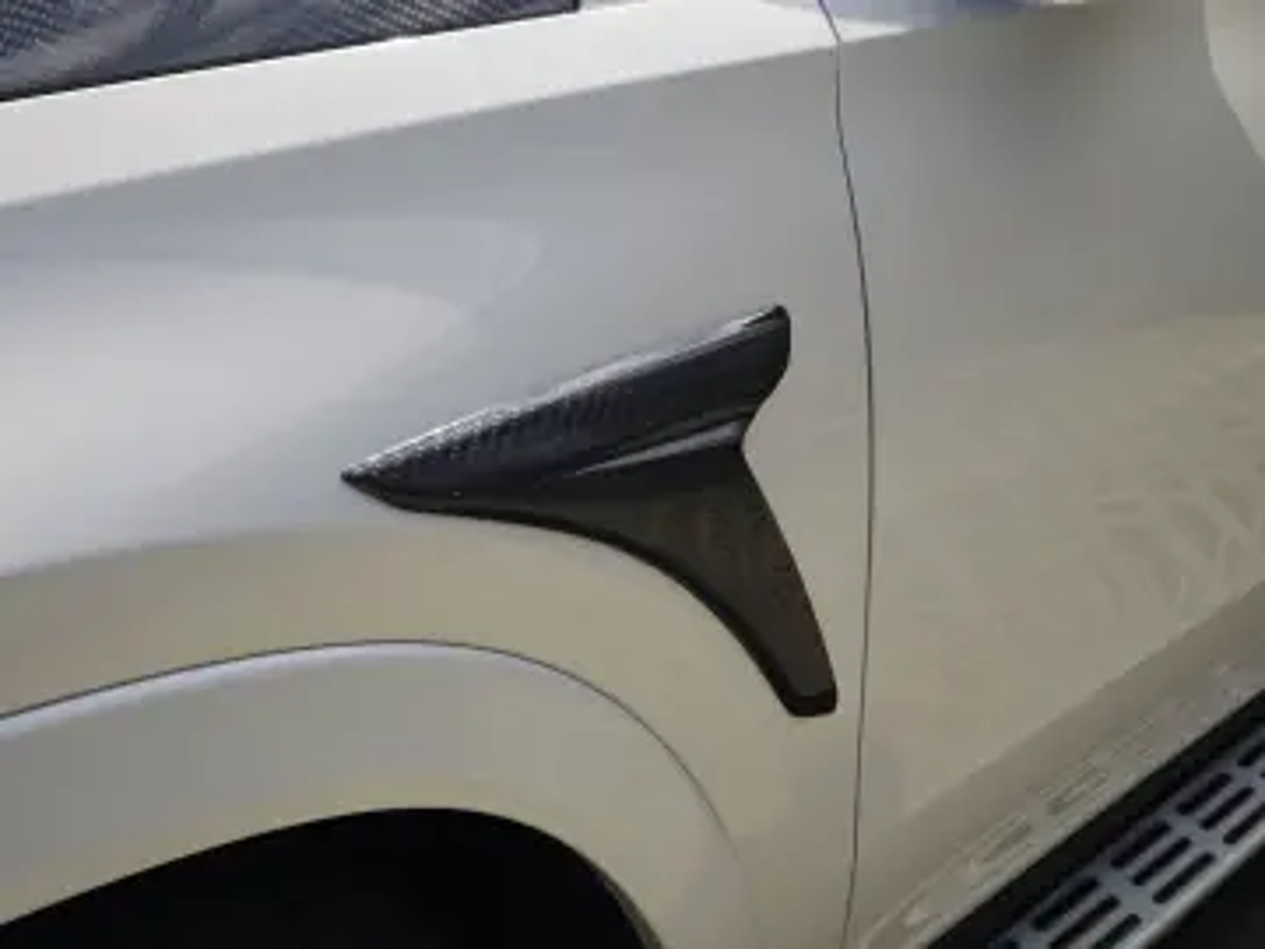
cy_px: 474
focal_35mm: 35
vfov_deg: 40.7
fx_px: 1279
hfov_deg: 52.6
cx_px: 632
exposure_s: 1/2847
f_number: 1.4
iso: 50
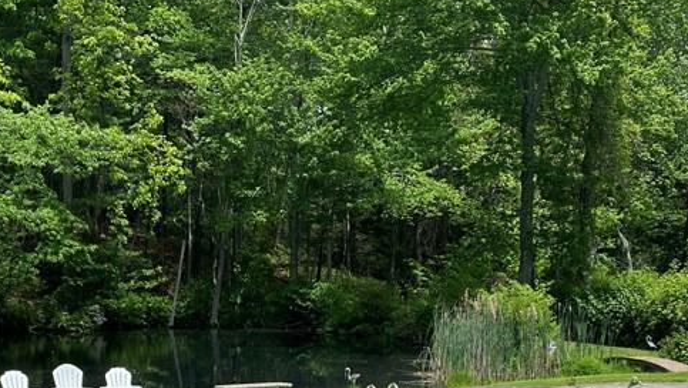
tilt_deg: -8.3
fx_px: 1095
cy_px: 415
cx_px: 265
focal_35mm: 60
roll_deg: -1.2
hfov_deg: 34.7
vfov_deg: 19.3
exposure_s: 1/1898
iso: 32
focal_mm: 4.25
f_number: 1.8
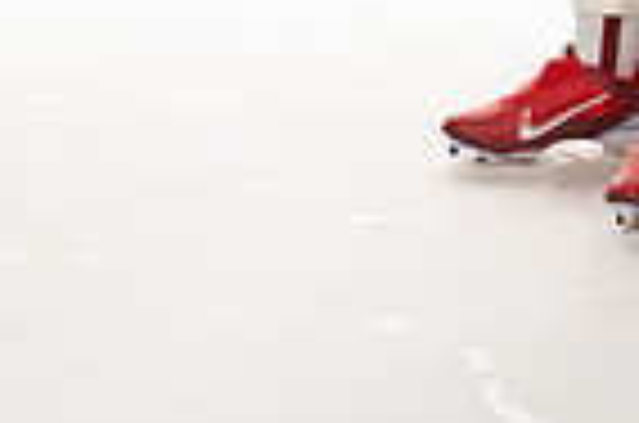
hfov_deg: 12.7
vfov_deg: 7.9
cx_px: 450
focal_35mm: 162
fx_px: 2869
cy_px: -554
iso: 400
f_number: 6.3
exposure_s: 1/250
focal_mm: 51
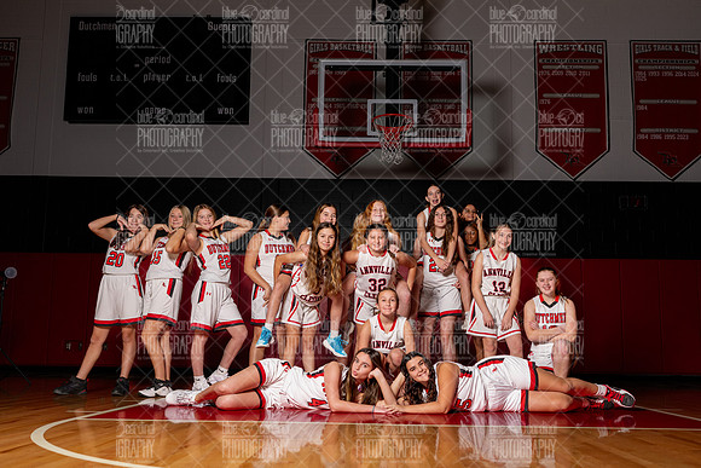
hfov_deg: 54.4
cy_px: 234
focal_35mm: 35
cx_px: 350
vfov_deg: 37.9
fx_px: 682
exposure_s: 1/800
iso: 200
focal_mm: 35
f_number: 3.2
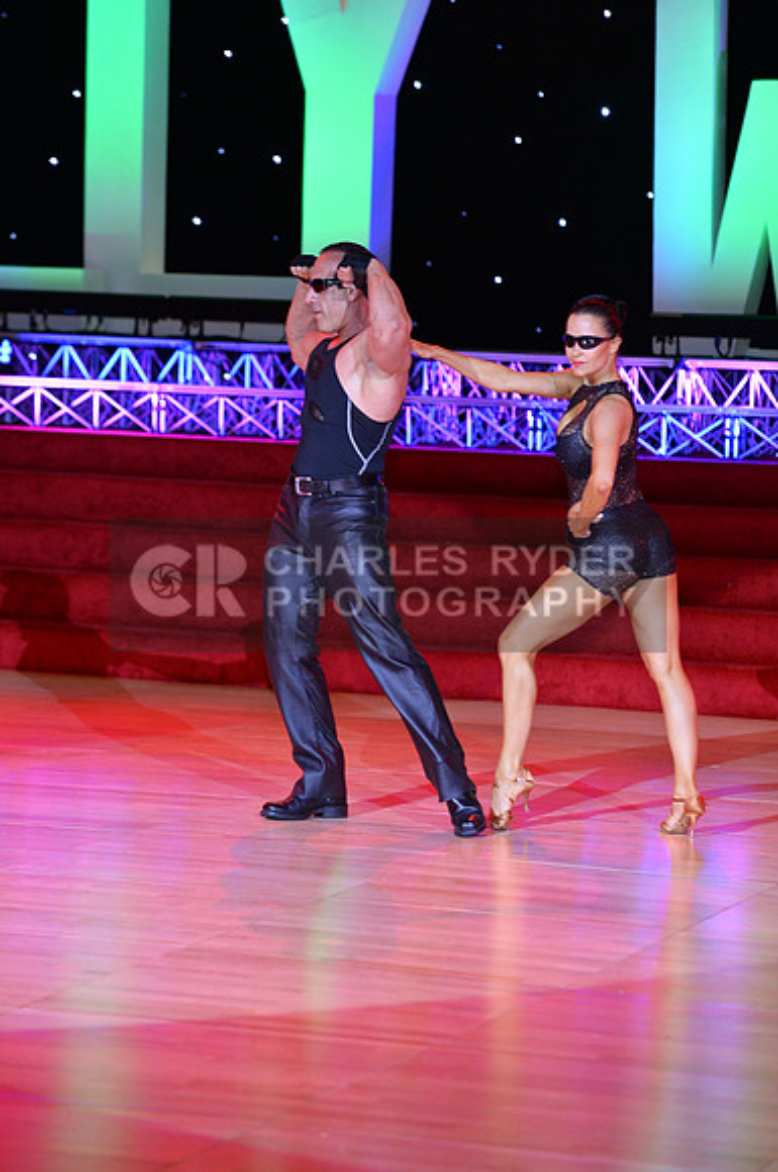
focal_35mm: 135
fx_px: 4389
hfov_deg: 10.1
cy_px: 586
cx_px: 389
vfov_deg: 15.2
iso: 2000
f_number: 4
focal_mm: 135
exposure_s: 1/250
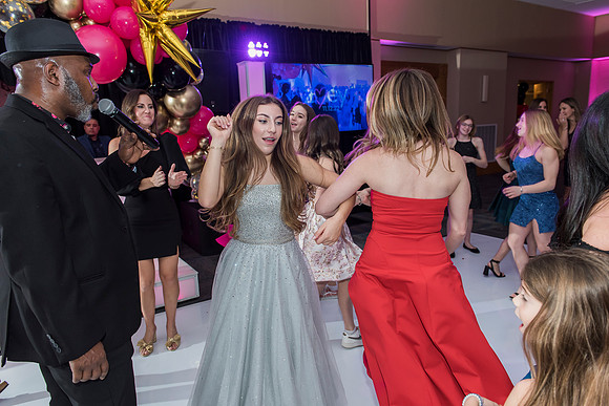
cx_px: 304
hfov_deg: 73.7
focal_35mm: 24
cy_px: 203
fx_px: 406
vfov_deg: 53.2
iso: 1000
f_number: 4.5
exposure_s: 1/100
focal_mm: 24
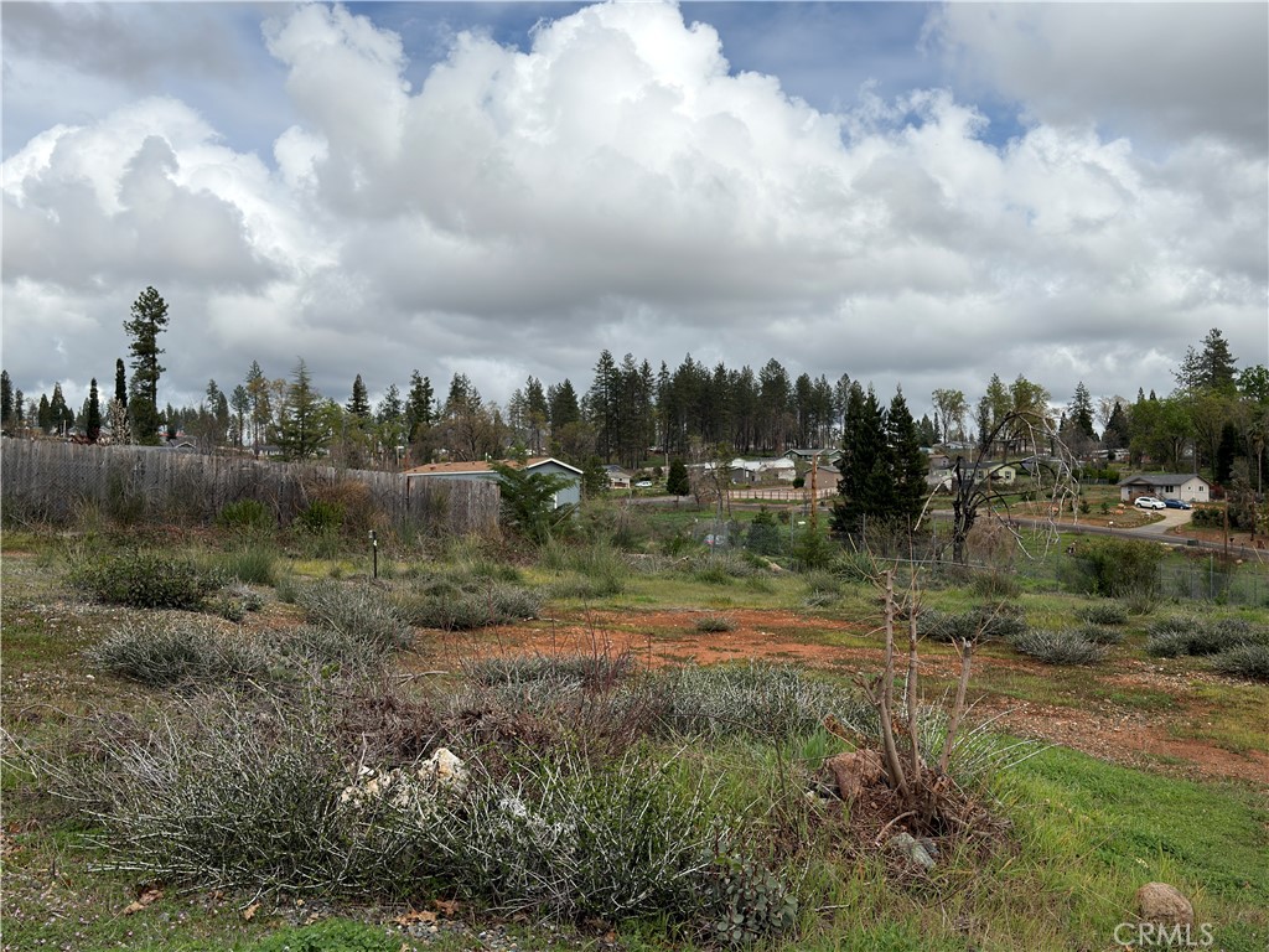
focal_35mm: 35
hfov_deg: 52.6
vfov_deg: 40.7
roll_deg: +1.0
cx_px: 634
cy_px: 476
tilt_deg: +1.5
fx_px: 1283
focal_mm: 6.76
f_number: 1.78
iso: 64
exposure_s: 1/5882
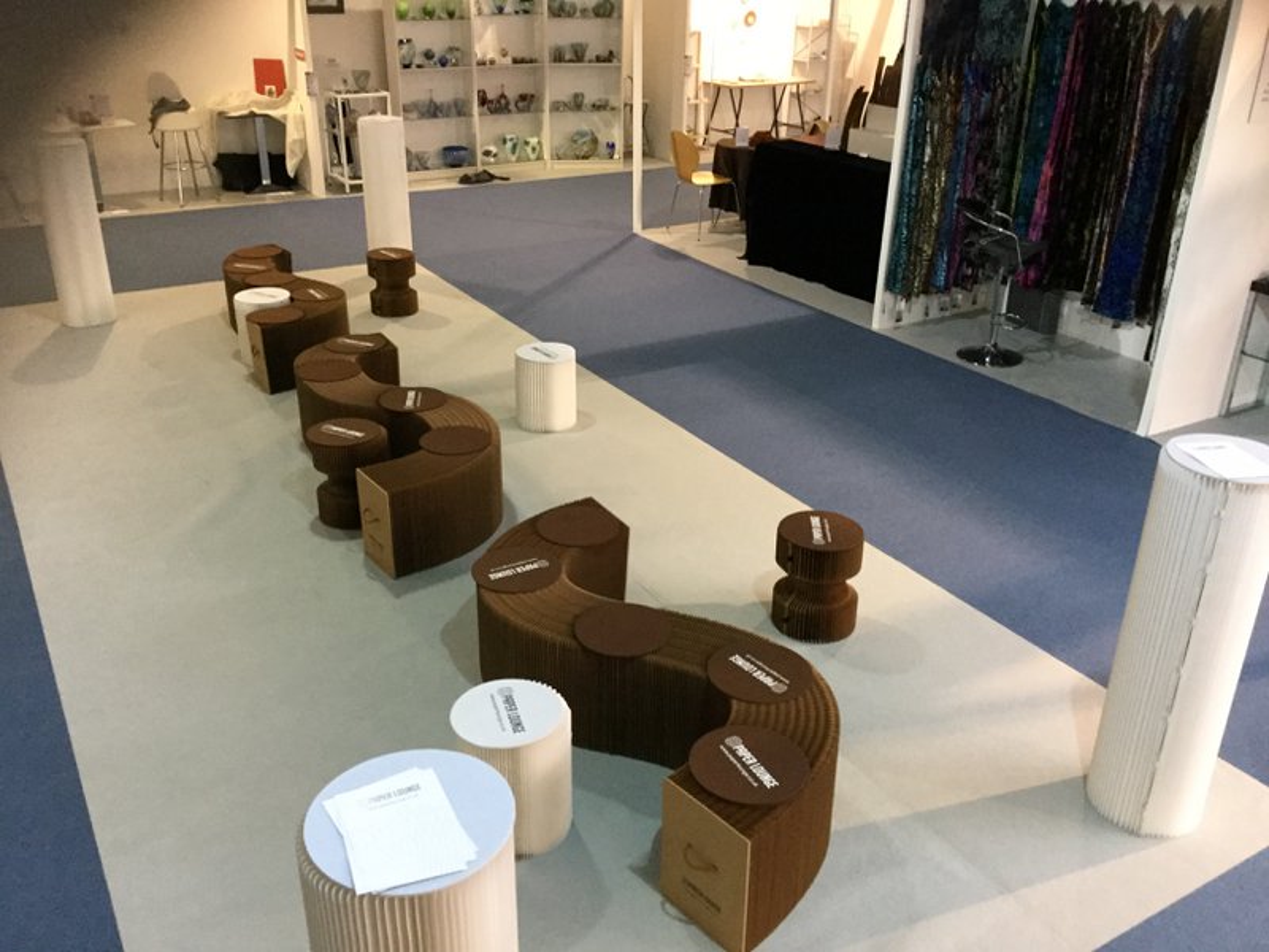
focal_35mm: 31
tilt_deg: -25.0
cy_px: 476
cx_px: 634
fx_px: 1136
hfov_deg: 58.4
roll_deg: -1.4
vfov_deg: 45.4
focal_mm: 3.3
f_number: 2.4
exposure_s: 1/25
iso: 200
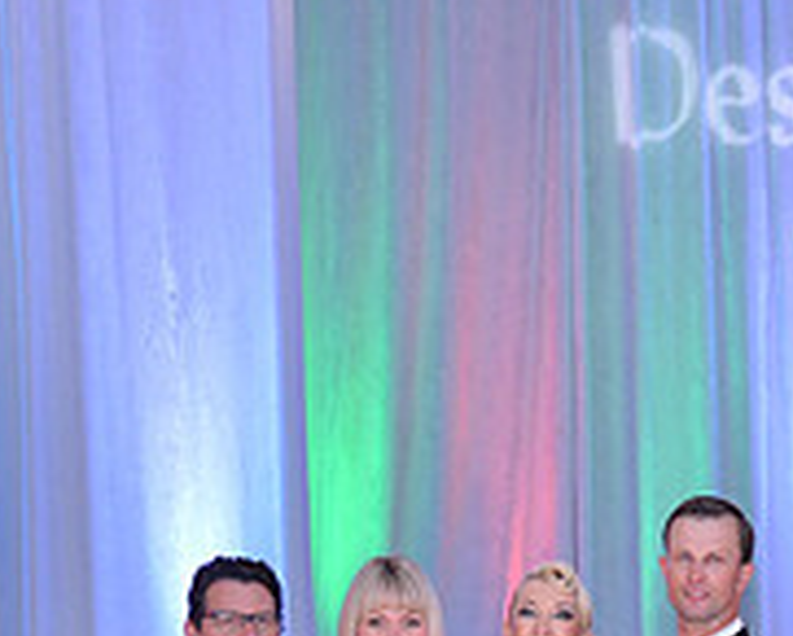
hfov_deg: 13.0
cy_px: 822
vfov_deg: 10.5
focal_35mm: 144
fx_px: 3381
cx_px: 990
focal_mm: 48
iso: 2000
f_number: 4
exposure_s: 1/250
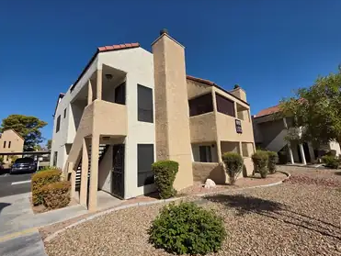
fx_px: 138
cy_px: 128
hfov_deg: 102.0
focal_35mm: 14
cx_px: 165
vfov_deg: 85.8
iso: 40
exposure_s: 1/3697
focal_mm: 2.2
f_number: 1.9
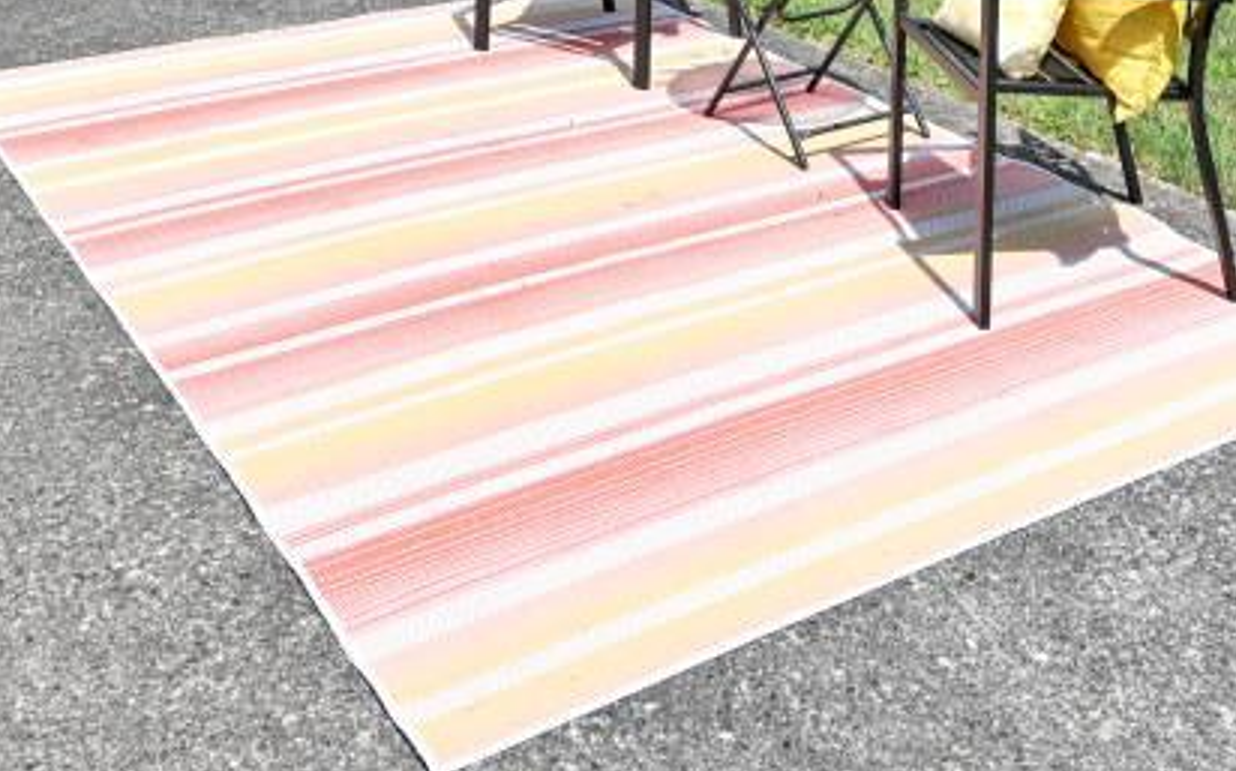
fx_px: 1751
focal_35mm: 52
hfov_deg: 38.9
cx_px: 636
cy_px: -546
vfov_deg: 19.6
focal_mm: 14
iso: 100
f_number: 6.3
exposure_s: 1/320
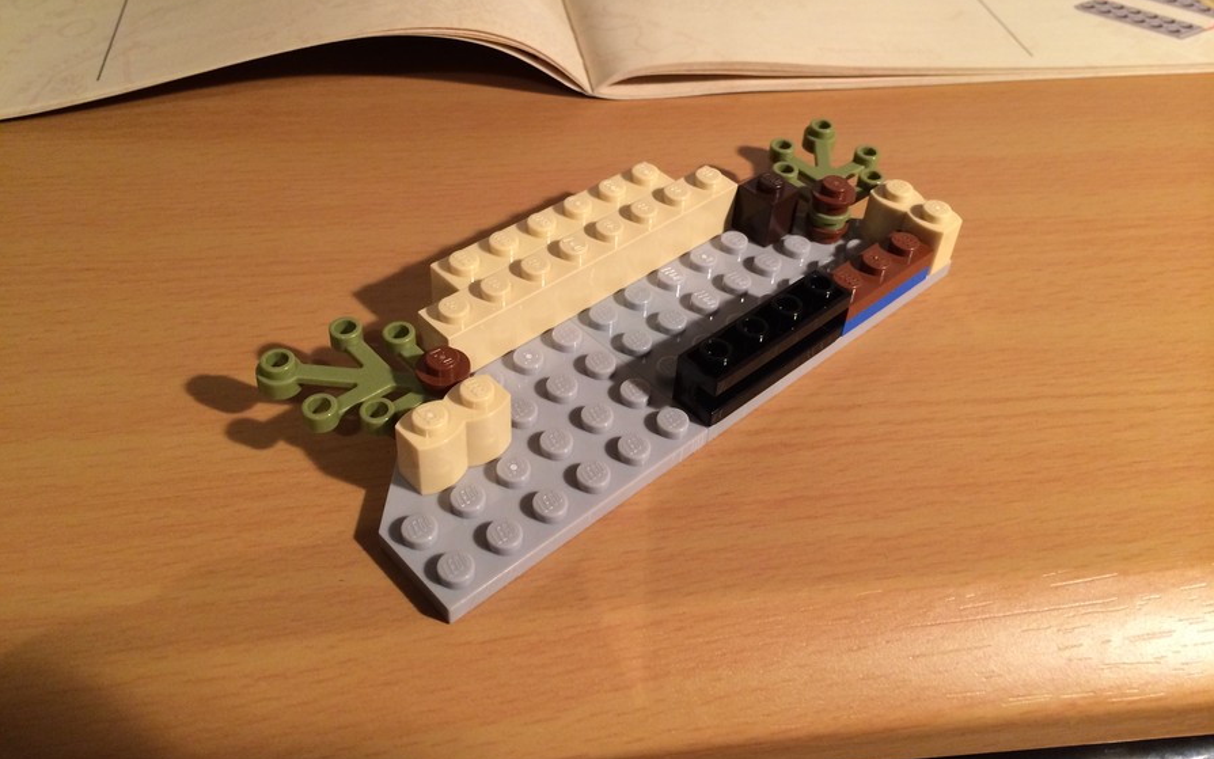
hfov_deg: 59.6
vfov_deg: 39.4
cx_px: 610
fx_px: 1059
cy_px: 333
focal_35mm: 32
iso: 200
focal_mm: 4.12
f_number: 2.2
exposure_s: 1/33
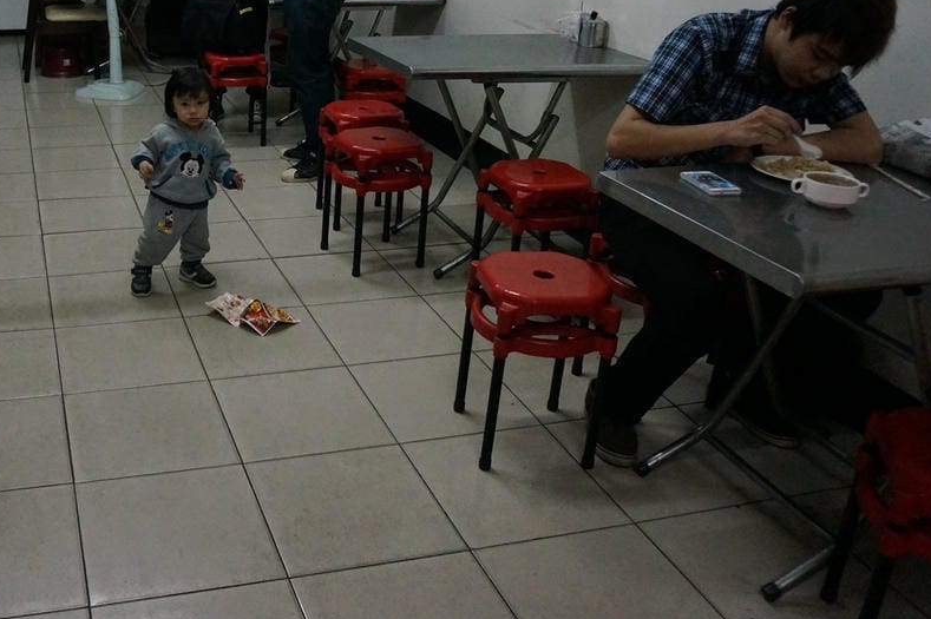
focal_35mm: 39
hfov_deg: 48.0
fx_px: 1002
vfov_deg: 34.0
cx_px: 237
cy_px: 196
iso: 3200
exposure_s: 1/160
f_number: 3.5
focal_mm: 17
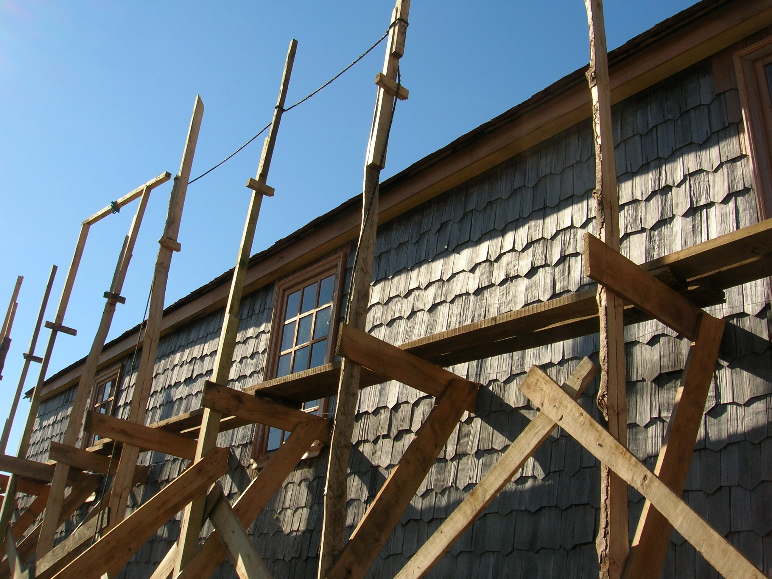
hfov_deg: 54.0
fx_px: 758
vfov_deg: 41.8
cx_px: 386
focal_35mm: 34
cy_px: 290
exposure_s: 1/325
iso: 50
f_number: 4.9
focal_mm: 5.7
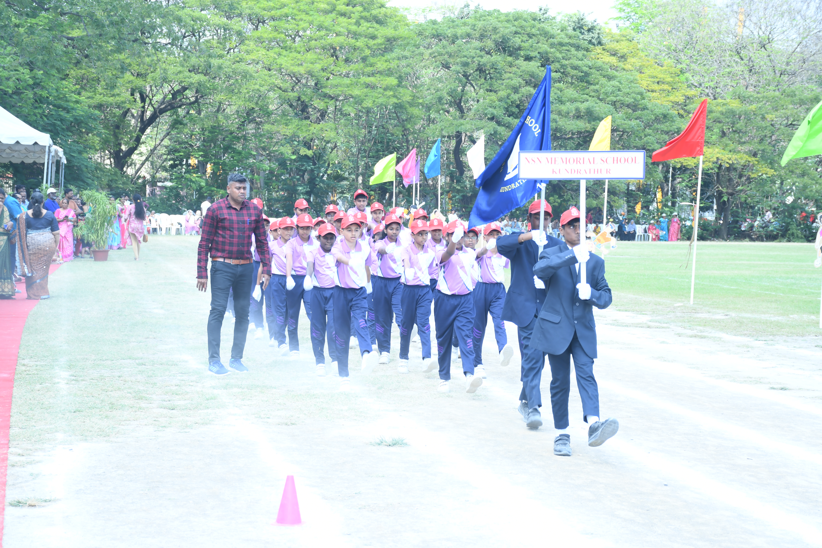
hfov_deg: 26.0
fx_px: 1781
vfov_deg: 17.5
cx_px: 411
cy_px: 274
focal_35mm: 78
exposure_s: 1/125
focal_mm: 52
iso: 160
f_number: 5.6
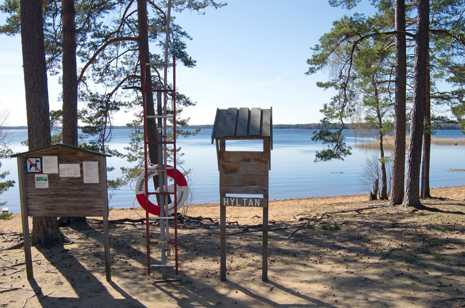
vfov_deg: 41.5
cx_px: 232
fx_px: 406
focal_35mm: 32
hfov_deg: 59.6
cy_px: 154
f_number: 8
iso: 100
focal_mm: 21
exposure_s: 1/250
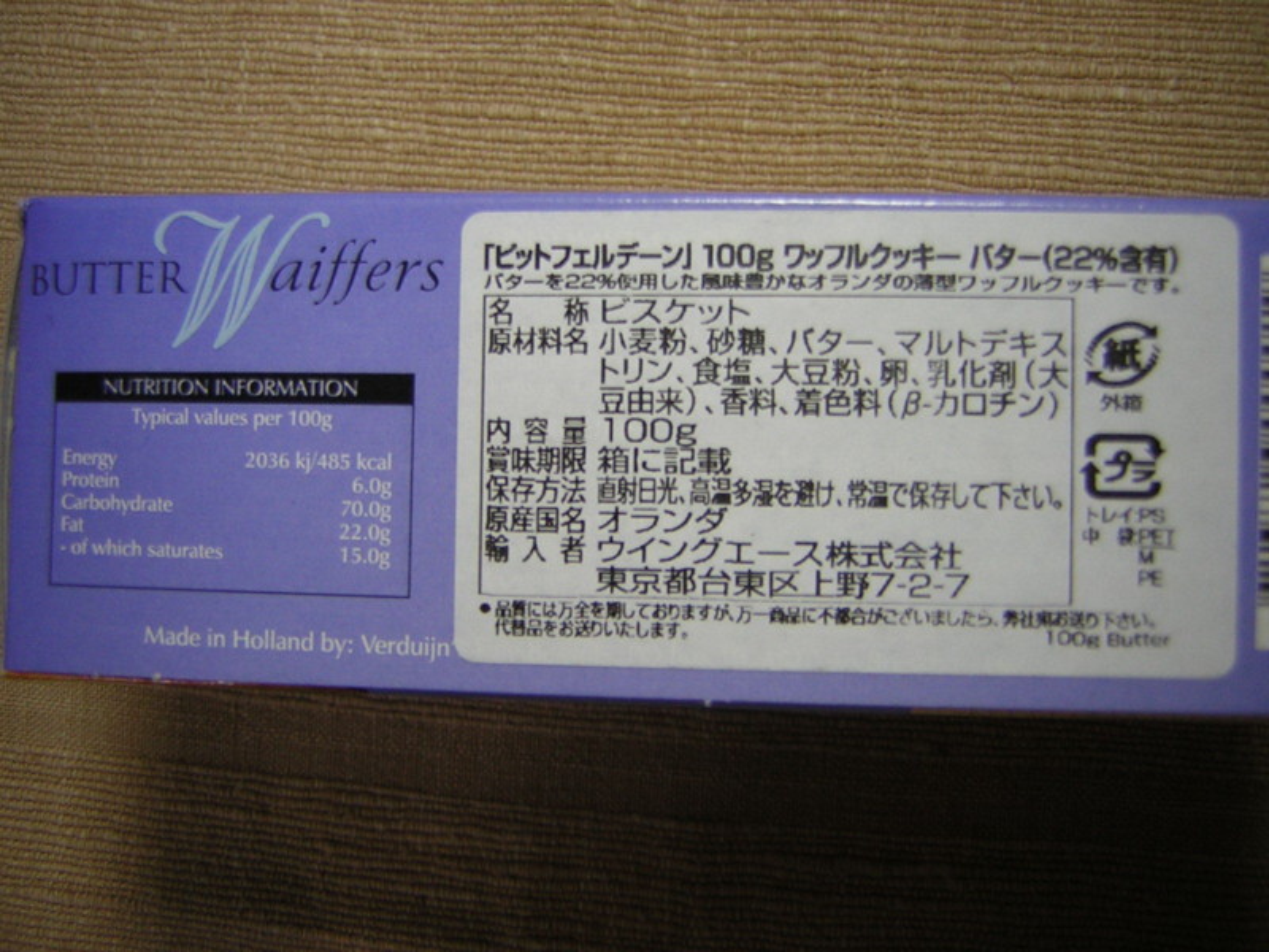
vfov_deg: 39.7
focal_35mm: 36
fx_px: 1320
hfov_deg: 51.4
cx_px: 634
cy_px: 476
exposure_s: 1/49.1
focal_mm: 4.7
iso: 50
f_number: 2.6
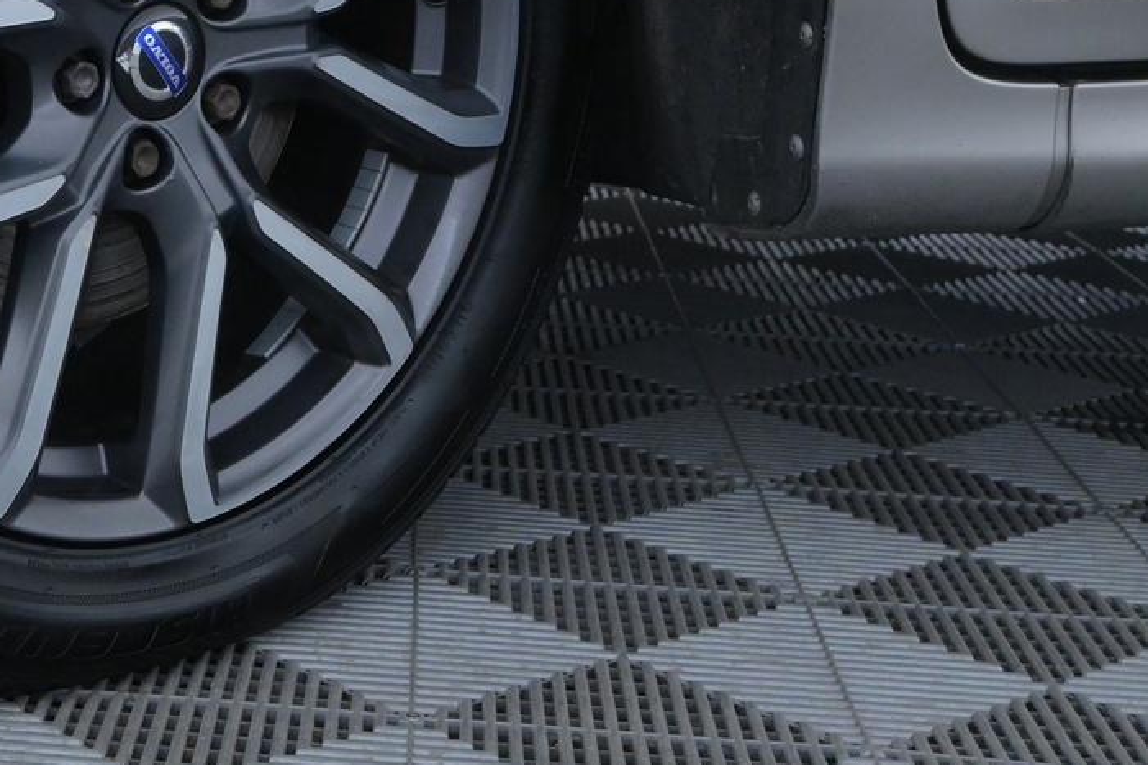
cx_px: 82
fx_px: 2378
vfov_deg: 17.9
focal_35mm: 75
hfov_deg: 26.1
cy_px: 23
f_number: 5
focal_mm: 21.5
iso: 2500
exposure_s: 1/100
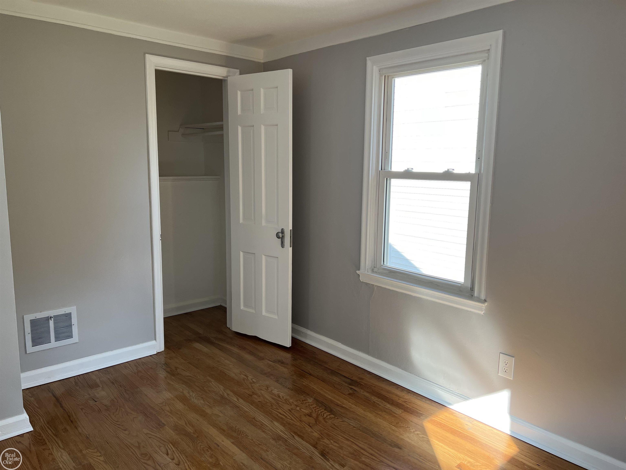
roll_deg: +0.4
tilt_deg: -8.3
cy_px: 235
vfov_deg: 53.1
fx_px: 470
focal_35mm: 26
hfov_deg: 67.3
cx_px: 313
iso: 40
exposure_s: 1/164
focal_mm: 5.7
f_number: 1.5
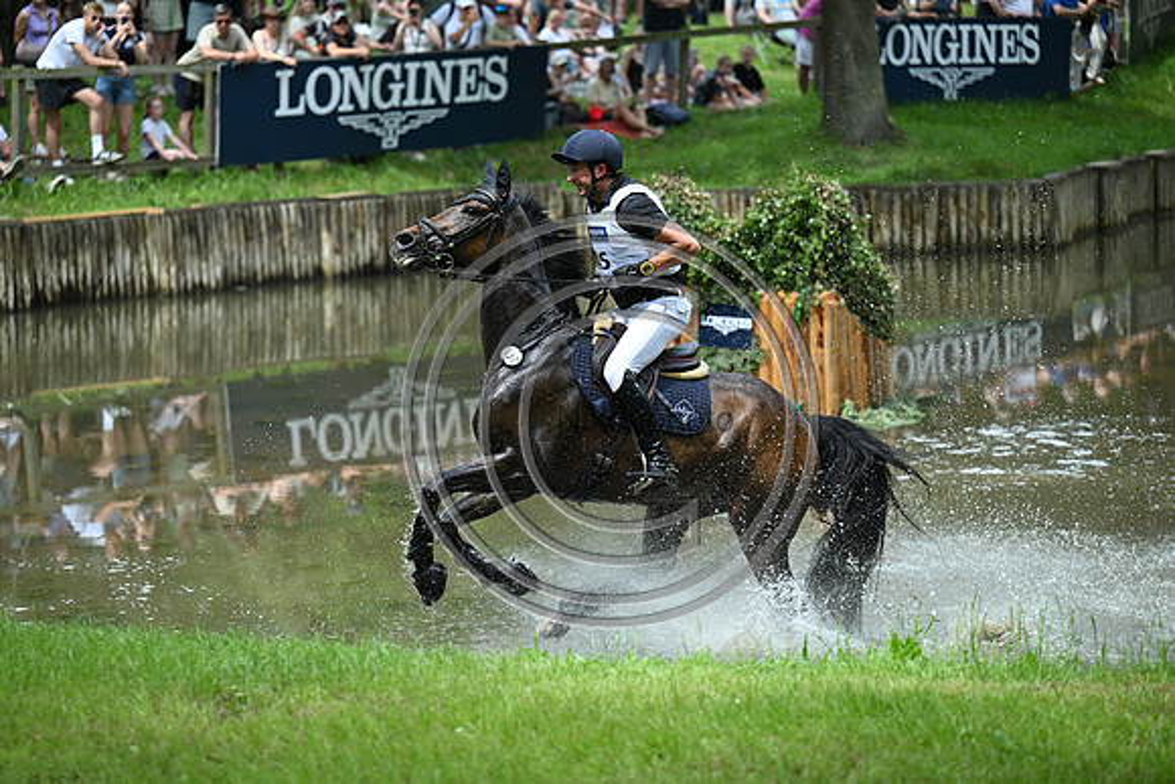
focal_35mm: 140
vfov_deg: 9.8
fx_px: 4570
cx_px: 588
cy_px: 392
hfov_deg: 14.7
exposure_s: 1/1250
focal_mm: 140
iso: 250
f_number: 3.2
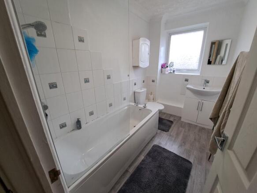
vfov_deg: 89.9
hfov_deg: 106.2
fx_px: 96
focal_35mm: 13
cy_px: 96
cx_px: 128
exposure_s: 1/50
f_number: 2.2
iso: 64
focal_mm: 1.74
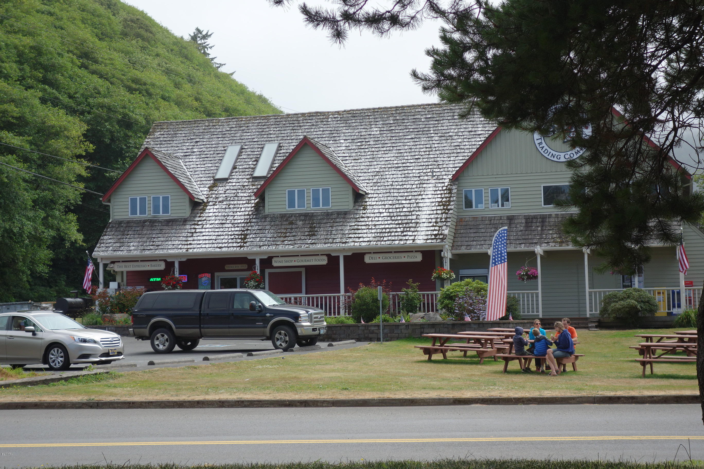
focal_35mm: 62
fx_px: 1212
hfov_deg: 32.4
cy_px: 234
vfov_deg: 21.9
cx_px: 352
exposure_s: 1/800
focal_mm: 23.01
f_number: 3.5
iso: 125
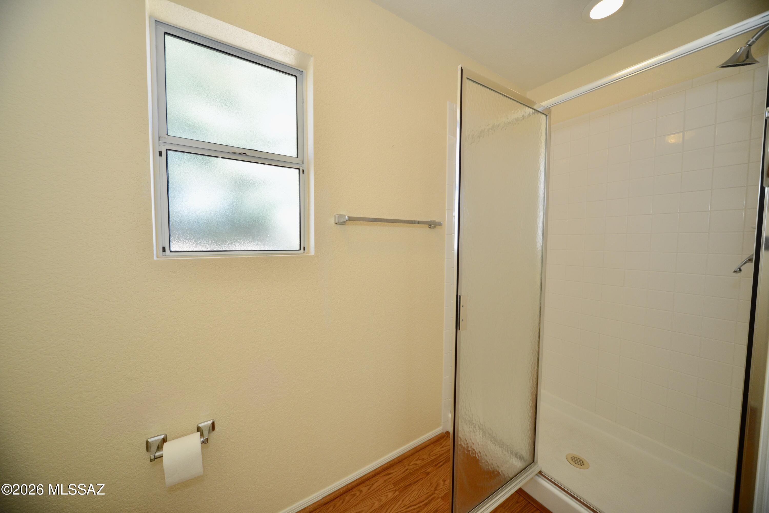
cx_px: 384
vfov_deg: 90.0
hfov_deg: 112.6
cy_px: 256
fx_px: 256
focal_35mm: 12
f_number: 7.1
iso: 800
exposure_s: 1/60
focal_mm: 12
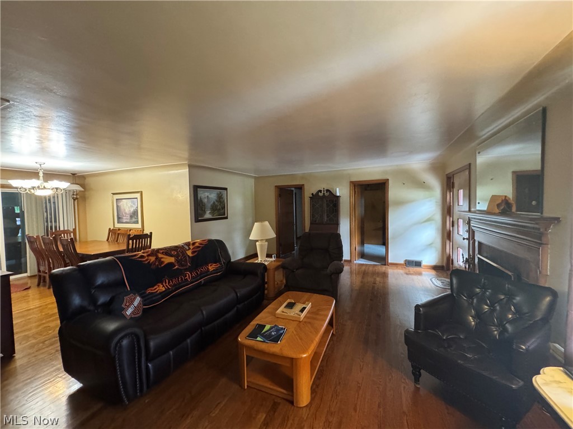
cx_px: 286
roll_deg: +0.9
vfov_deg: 85.7
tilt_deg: -2.5
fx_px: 232
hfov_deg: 102.1
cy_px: 214
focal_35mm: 14
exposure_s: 1/60
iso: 1000
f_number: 2.2
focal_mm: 2.22
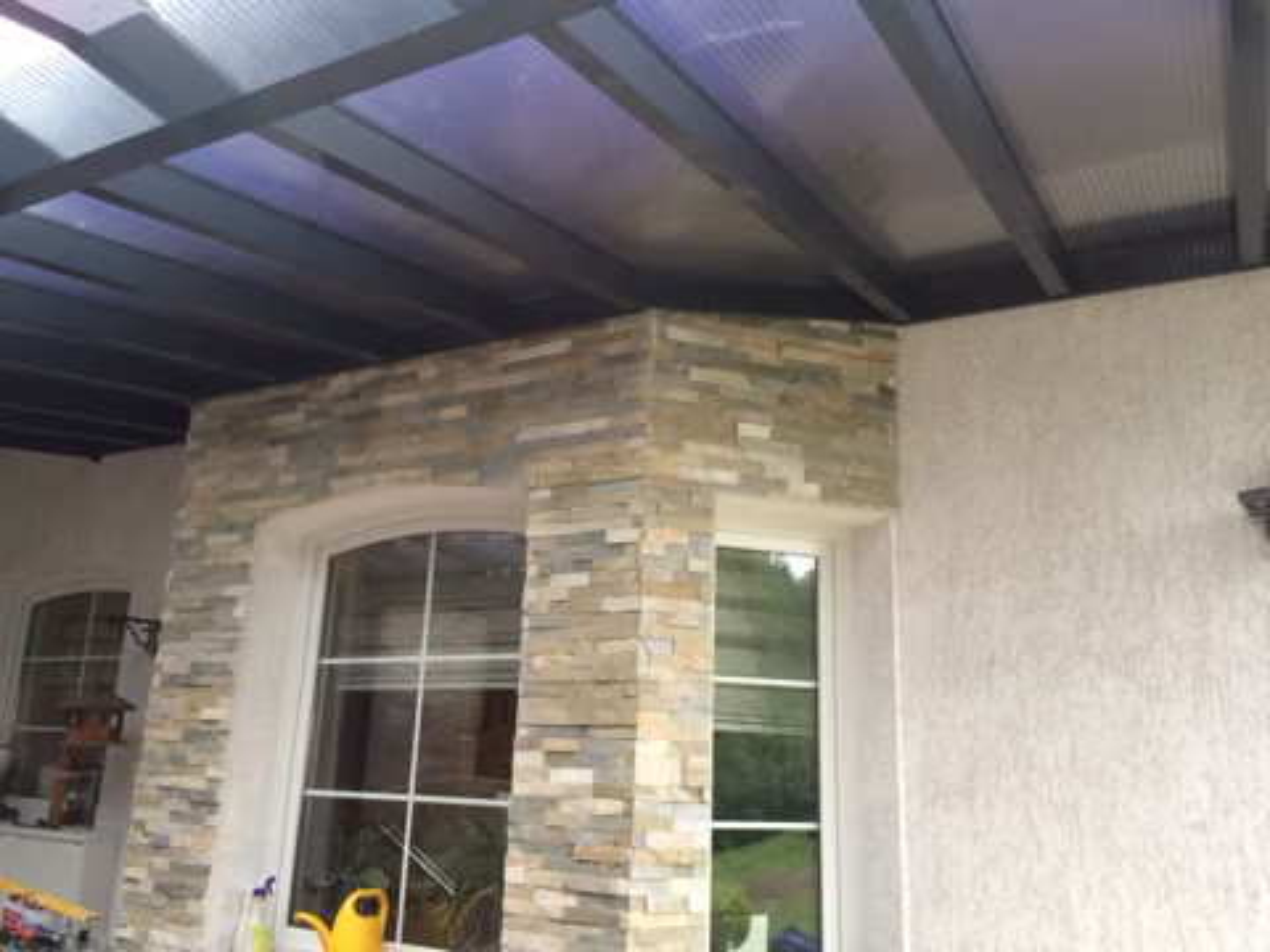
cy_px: 476
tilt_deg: +12.5
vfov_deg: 48.2
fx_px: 1064
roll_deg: -2.7
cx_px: 635
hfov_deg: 61.7
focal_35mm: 29
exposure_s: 1/30
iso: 40
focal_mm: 4.15
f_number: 2.2
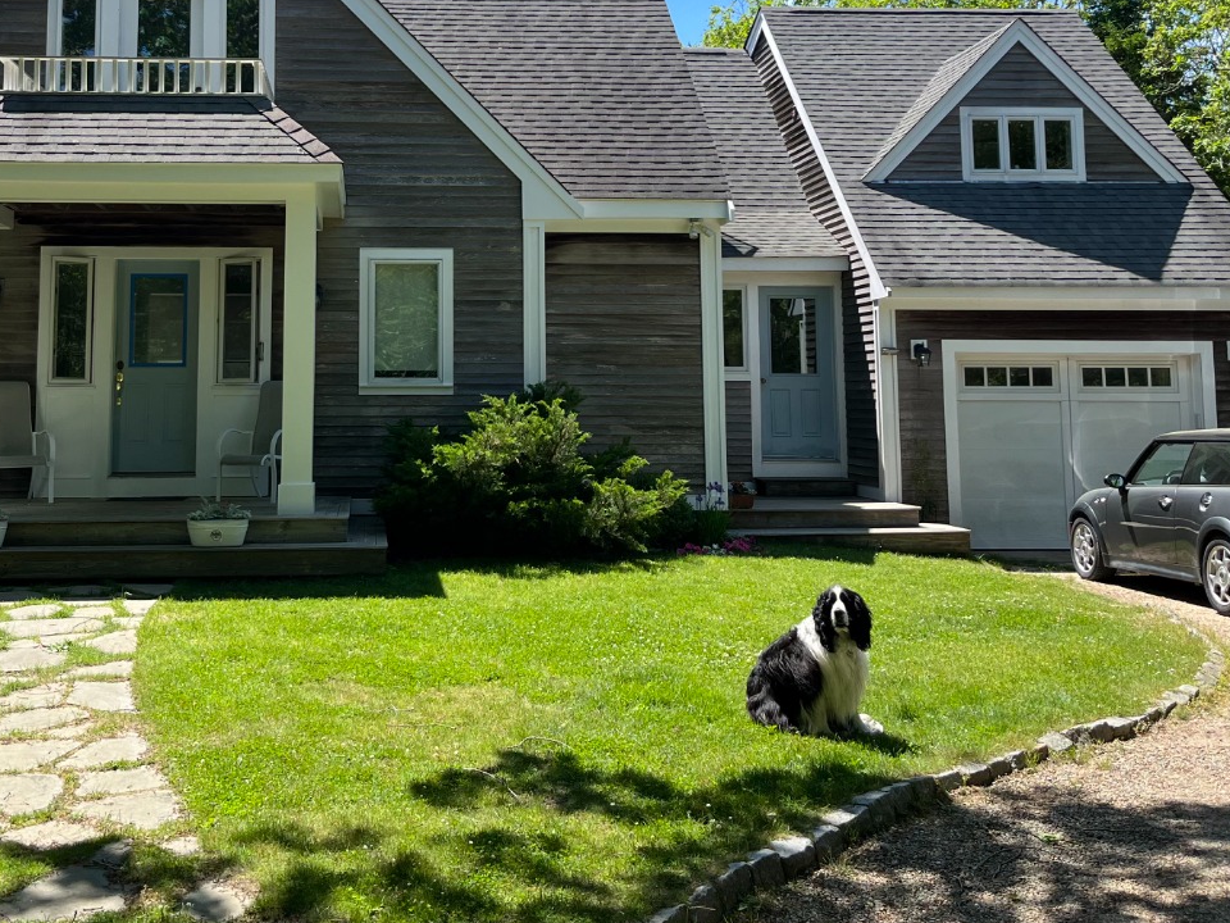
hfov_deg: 47.3
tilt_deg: +6.2
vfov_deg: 36.1
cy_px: 250
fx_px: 1386
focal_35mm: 39
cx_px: 442
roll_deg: +0.2
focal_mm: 5.1
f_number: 1.6
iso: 50
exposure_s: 1/1890
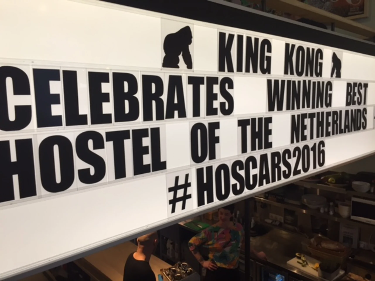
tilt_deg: -7.2
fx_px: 314
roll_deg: +0.4
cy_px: 140
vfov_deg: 48.2
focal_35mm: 29
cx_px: 188
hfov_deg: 61.7
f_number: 2.2
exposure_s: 1/33
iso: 80
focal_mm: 4.15
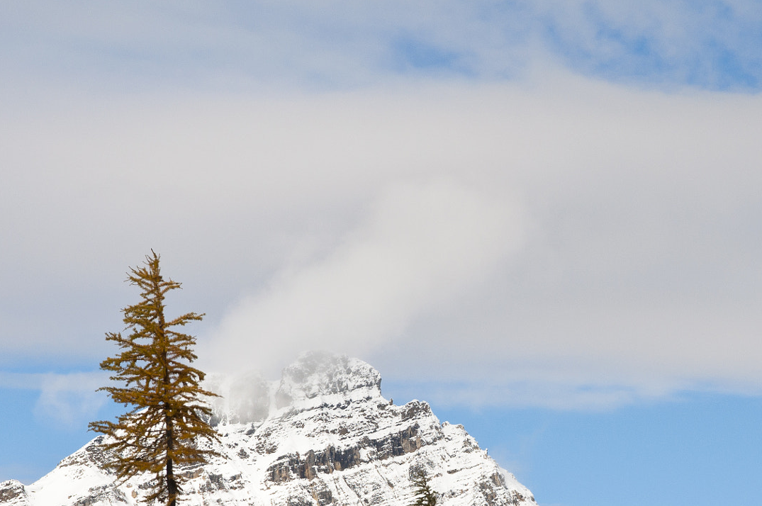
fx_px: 4228
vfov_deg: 6.8
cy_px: 480
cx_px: 439
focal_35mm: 200
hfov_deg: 10.3
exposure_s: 1/640
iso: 200
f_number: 9
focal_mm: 70
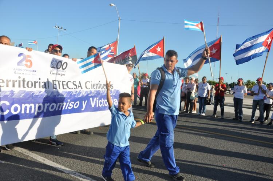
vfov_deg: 41.6
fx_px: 239
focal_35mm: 32
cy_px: 90
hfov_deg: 59.6
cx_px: 136
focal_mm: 21
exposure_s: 1/640
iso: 200
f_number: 6.3
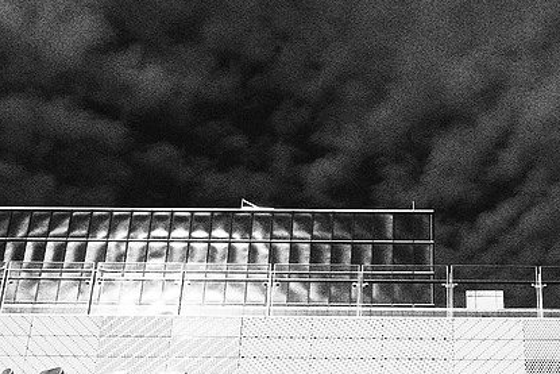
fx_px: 1463
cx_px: 401
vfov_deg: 14.6
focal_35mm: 94
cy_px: 225
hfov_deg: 21.5
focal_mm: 18.3
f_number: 2.8
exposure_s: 1/2000
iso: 160
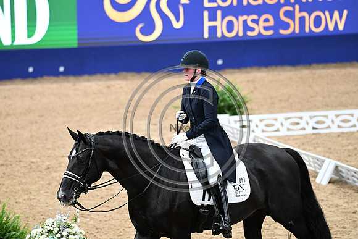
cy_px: 120
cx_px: 179
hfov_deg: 6.9
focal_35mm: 300
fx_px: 2984
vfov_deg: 4.6
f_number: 4
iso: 5000
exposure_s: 1/800
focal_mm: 300
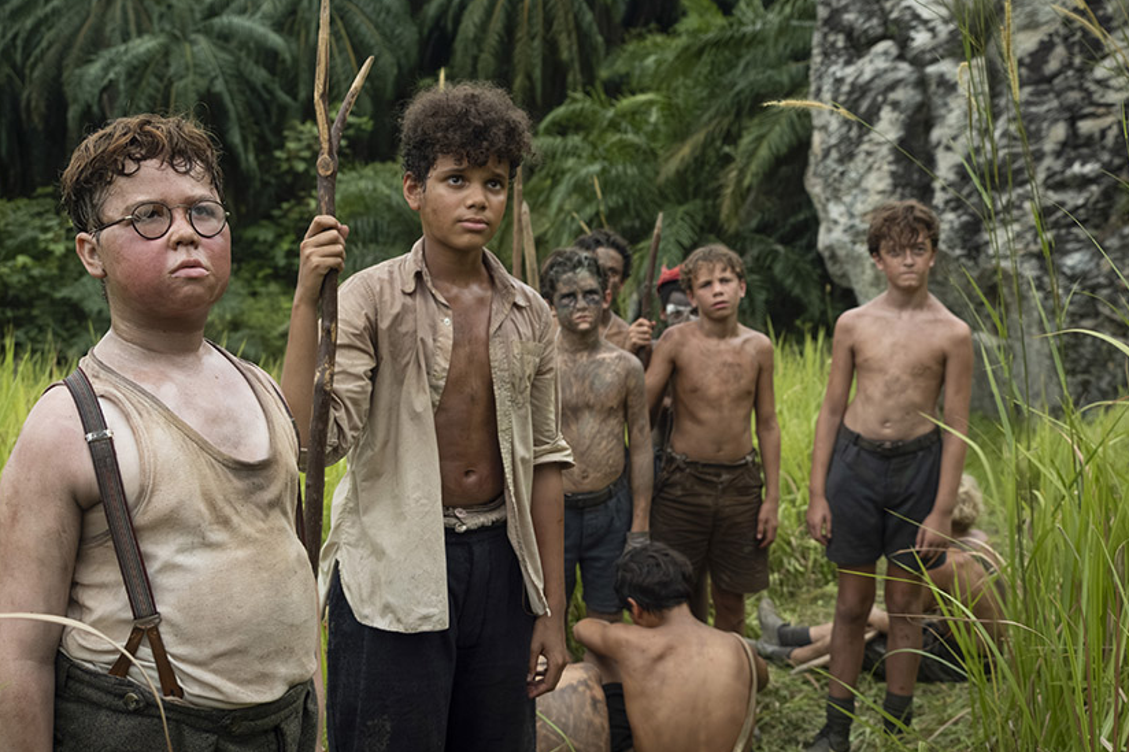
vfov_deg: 26.4
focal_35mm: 51
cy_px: 316
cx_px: 462
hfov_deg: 38.8
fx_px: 1599
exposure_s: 1/2500
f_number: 4.5
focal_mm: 27.9
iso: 500
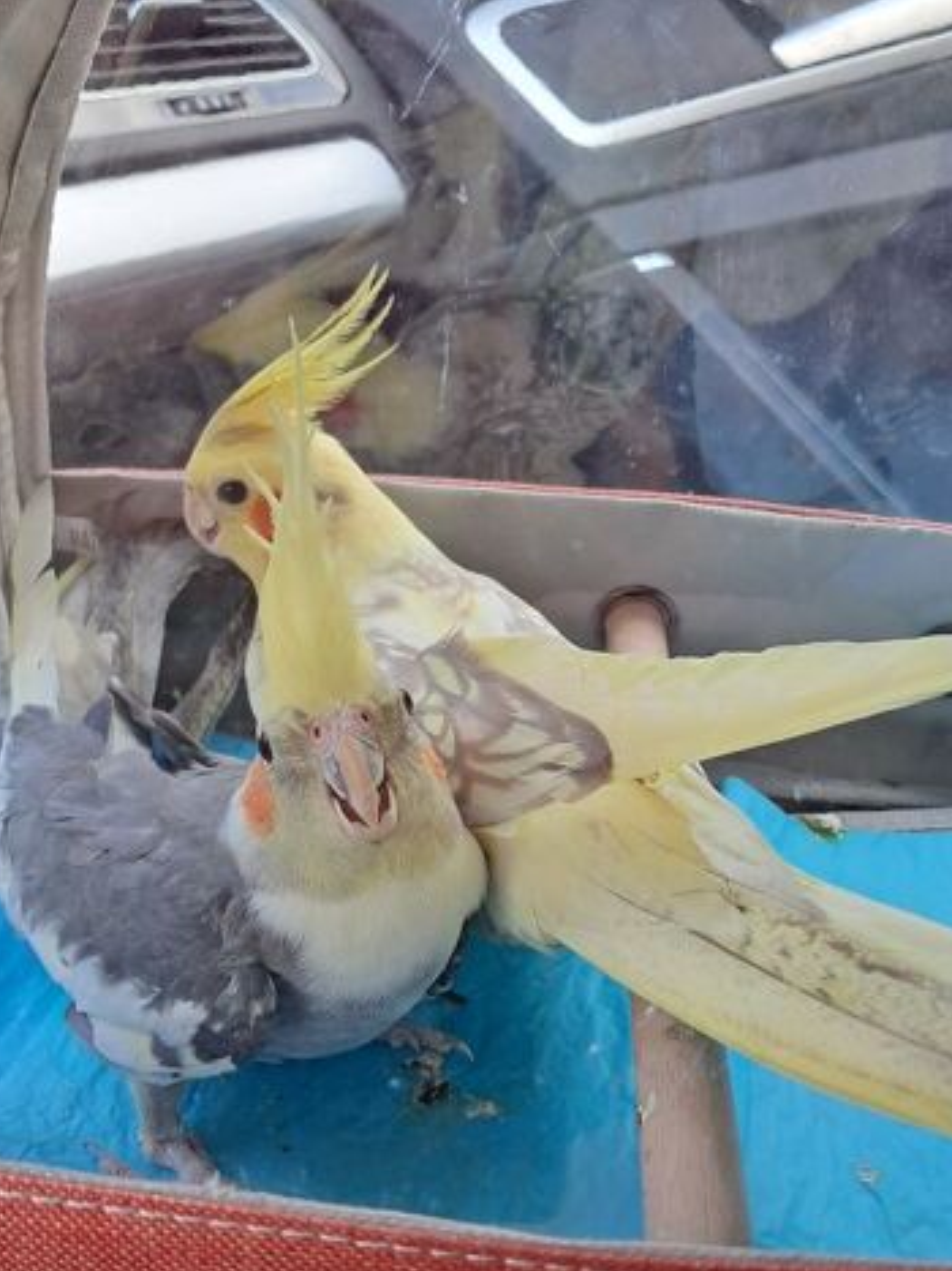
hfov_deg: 38.6
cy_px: 735
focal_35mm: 37
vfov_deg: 50.0
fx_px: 1357
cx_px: 435
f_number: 1.8
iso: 50
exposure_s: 1/100
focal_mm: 4
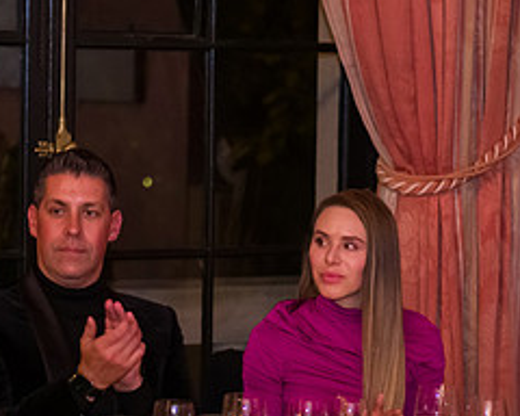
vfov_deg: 9.7
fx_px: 2447
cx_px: 318
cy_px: 263
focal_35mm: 159
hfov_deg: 12.1
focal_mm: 70
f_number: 3.2
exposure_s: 1/100
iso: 3200
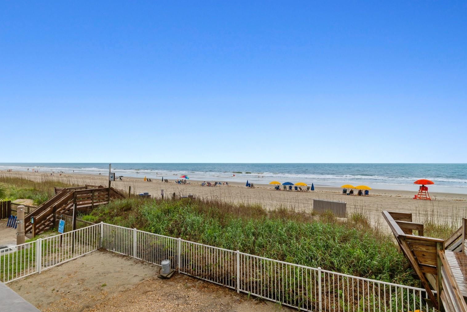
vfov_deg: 73.8
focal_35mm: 16
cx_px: 220
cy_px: 156
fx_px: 208
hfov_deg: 96.6
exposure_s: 1/320
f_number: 9
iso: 100
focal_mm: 10
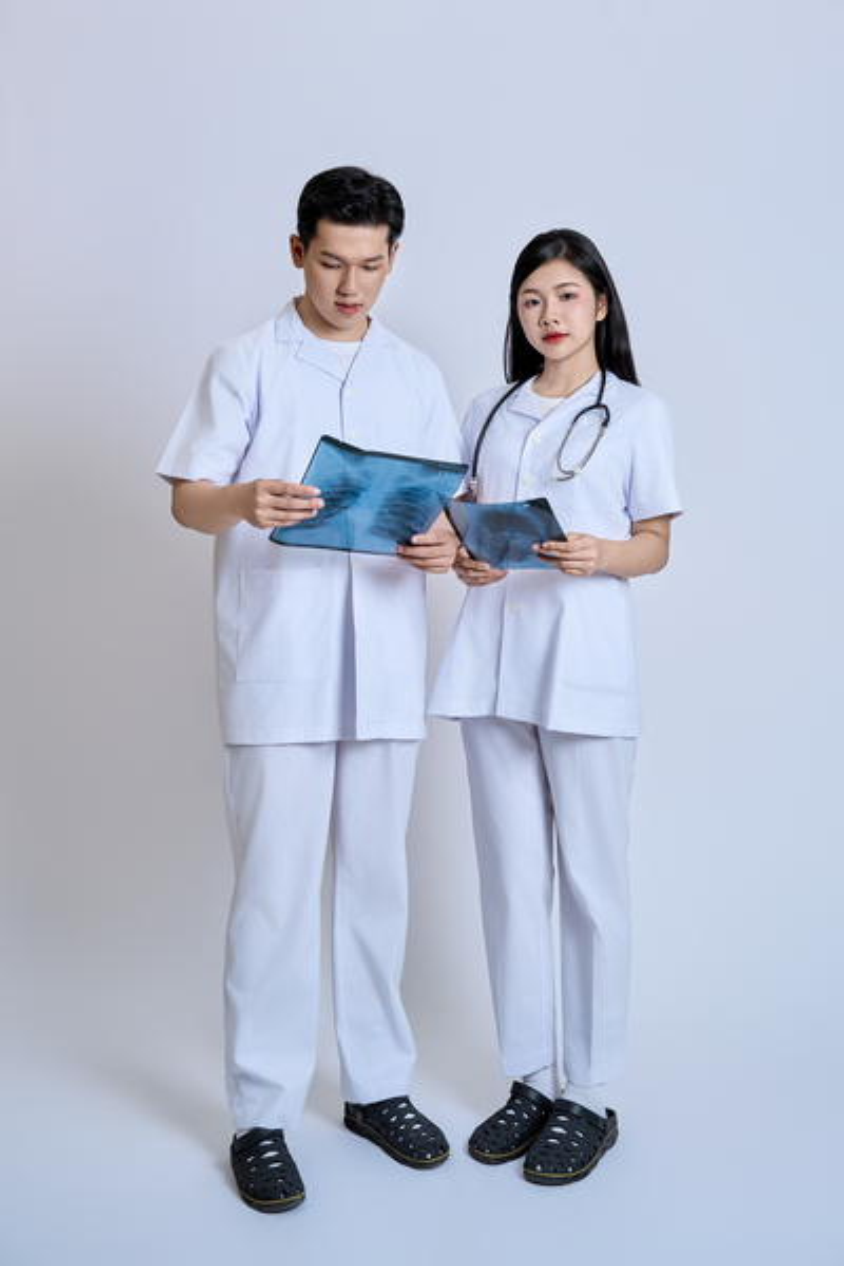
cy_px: 633
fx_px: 1494
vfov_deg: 45.9
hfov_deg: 31.5
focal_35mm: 42
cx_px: 422
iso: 125
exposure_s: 1/125
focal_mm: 42.5
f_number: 4.5
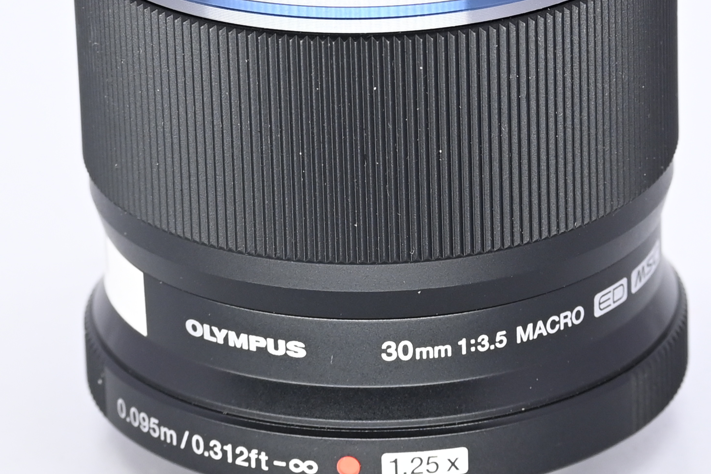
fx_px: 6082
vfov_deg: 4.5
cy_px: 107
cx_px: 395
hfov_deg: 6.7
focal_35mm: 308
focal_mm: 76
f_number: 9
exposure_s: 1/125
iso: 500
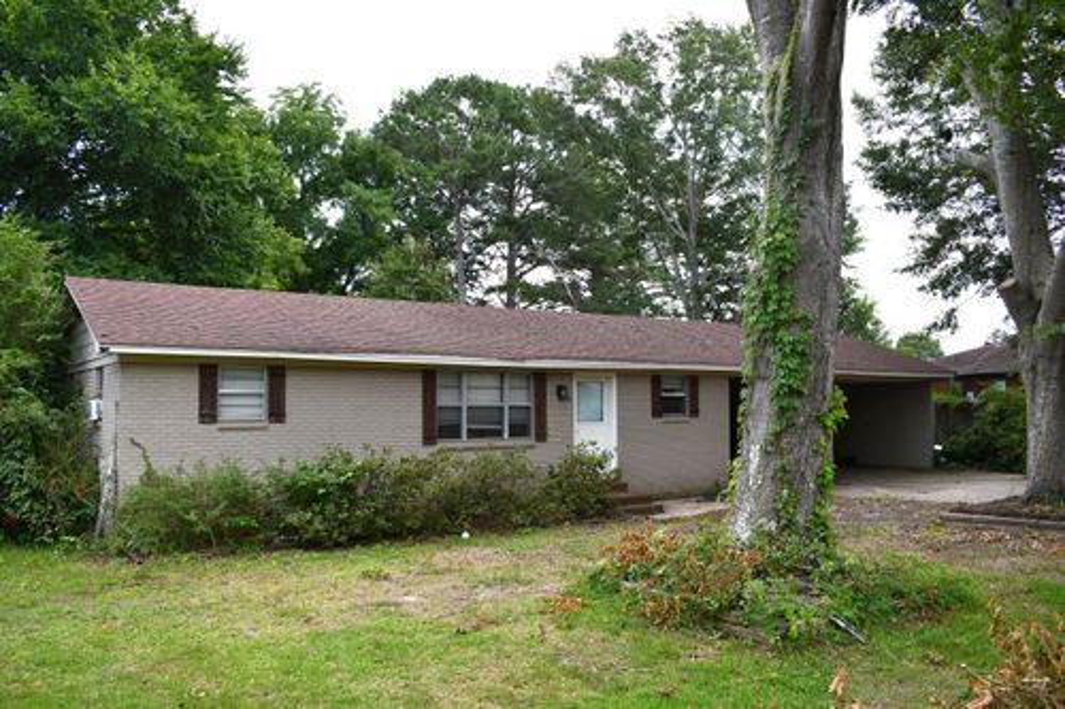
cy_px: 354
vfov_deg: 43.6
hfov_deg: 61.9
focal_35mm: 30
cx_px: 532
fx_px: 887
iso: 200
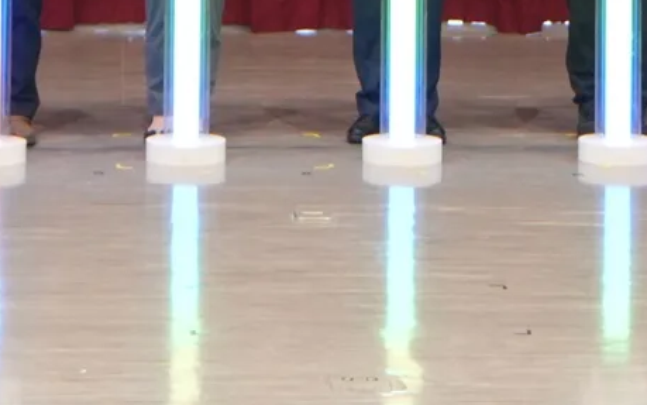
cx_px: 283
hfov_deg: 10.0
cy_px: -437
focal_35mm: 210
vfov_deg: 6.1
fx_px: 3703
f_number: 2.8
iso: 2000
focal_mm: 35
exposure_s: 1/60
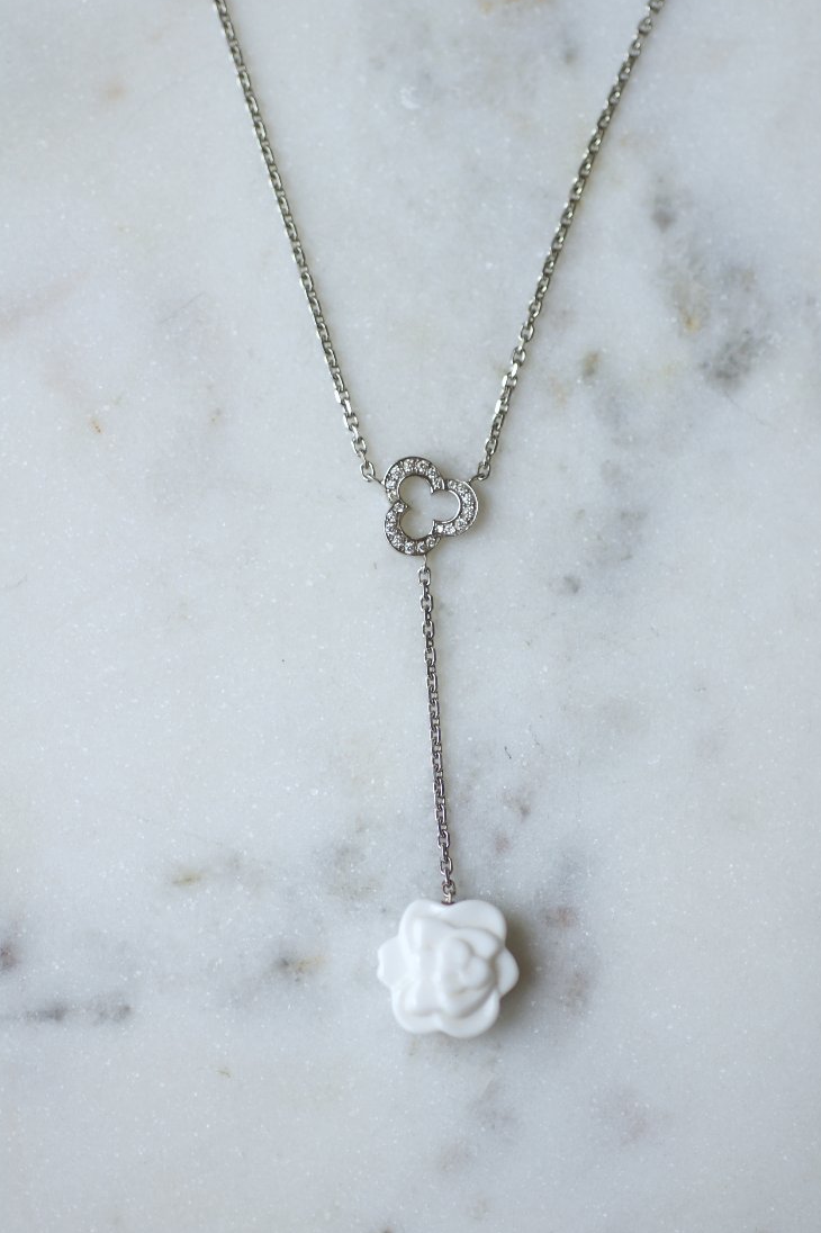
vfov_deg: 17.8
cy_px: 587
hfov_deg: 11.9
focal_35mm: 115
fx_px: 3936
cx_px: 441
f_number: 2.8
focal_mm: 70
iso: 200
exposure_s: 1/125
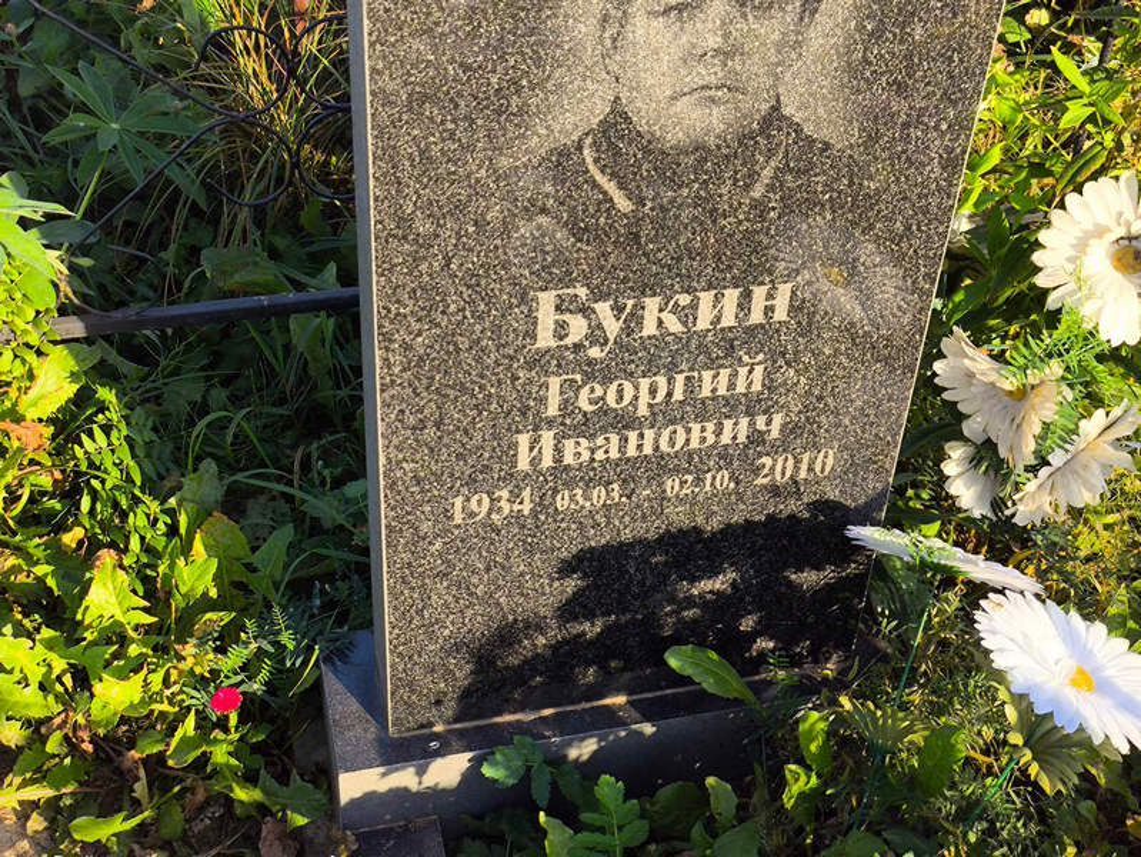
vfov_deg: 29.1
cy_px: 428
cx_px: 570
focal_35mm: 50
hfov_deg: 38.2
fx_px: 1649
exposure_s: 1/601
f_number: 1.7
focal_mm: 4.71
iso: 50
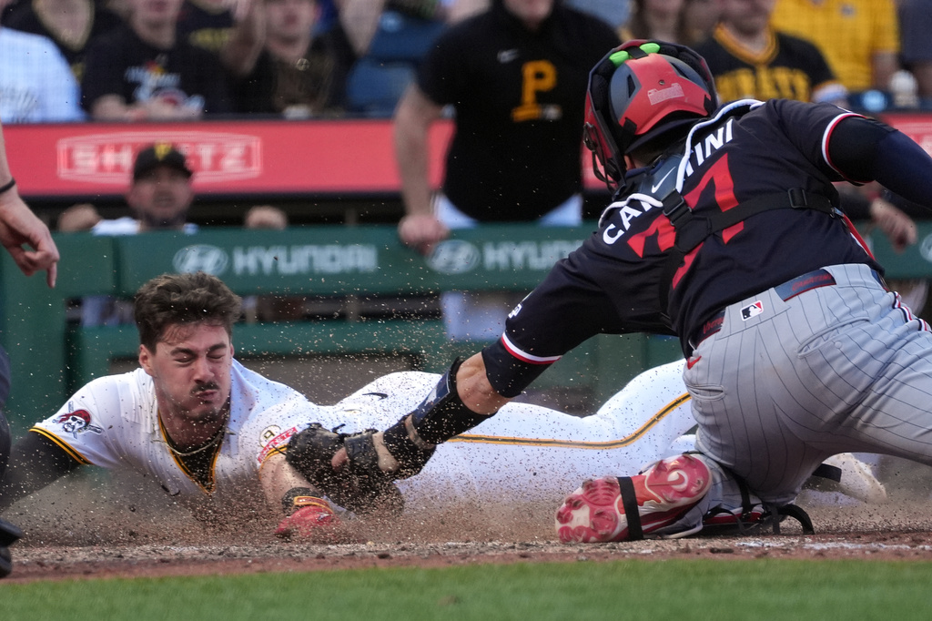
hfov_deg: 5.3
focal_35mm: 388
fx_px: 10041
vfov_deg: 3.5
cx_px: 466
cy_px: 310
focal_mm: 388
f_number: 5.6
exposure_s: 1/2000
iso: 2500
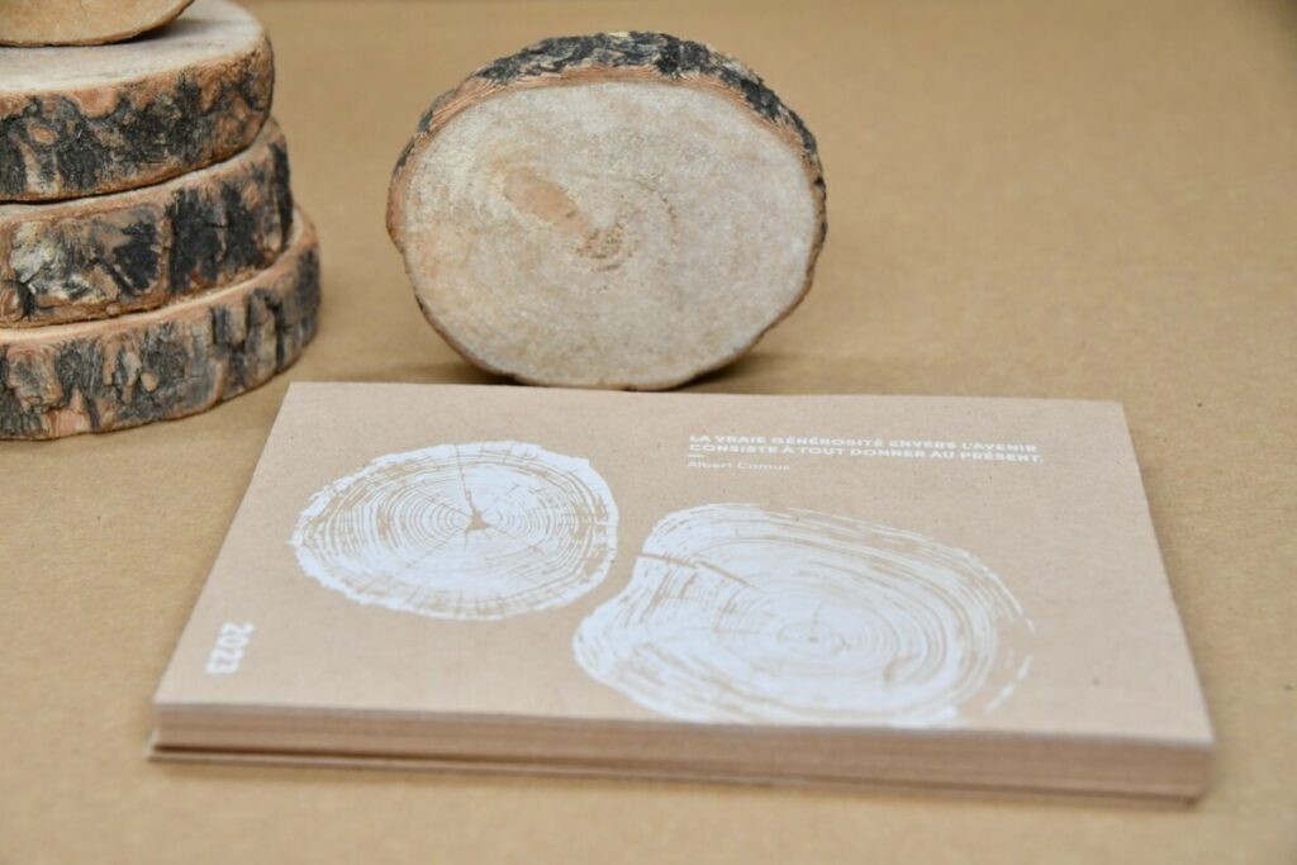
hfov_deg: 27.0
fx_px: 2702
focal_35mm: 75
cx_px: 648
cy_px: 432
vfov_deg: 18.2
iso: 800
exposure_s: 1/100
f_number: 7.1
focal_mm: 50
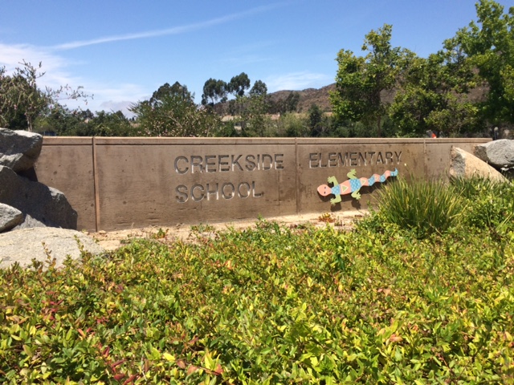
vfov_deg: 48.2
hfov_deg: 61.7
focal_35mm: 29
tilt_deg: -6.0
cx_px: 257
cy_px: 192
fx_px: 431
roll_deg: +1.4
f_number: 2.2
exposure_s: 1/2415
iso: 32
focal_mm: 4.15
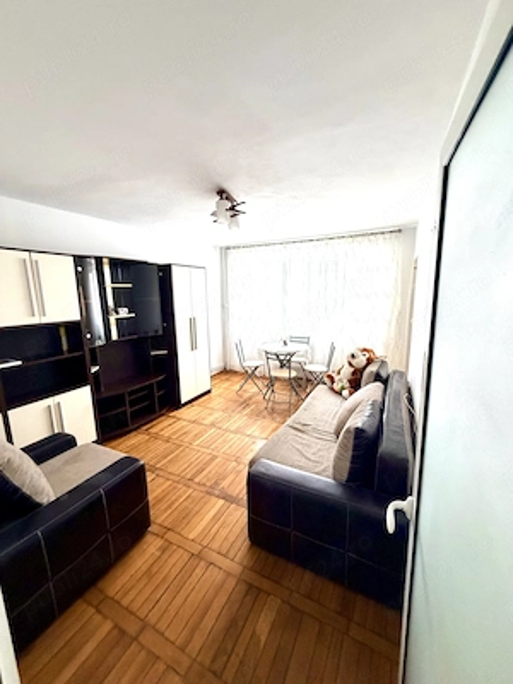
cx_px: 256
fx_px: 277
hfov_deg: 85.7
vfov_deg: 102.1
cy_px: 342
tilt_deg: -10.4
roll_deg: +1.5
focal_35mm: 14
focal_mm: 2.22
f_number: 2.2
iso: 320
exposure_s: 1/81
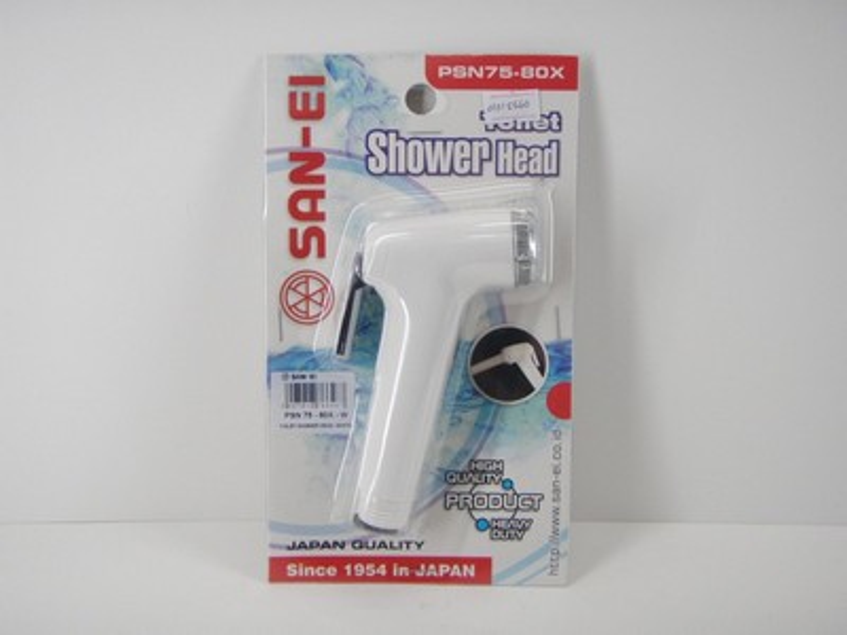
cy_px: 318
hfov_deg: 37.5
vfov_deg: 28.6
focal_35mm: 51
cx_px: 424
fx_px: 1248
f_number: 4
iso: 125
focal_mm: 9.13
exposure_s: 1/40
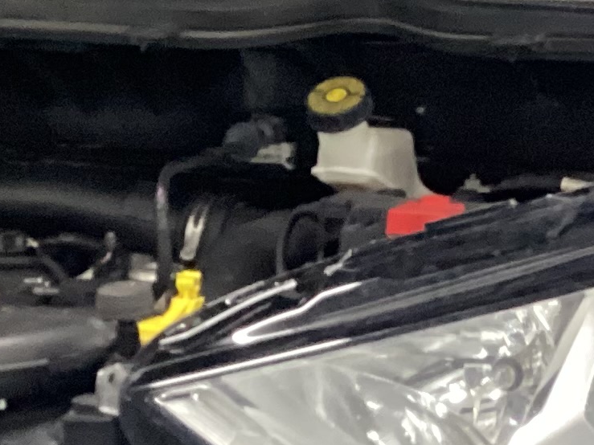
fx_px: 2350
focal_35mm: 137
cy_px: 790
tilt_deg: -23.2
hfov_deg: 14.4
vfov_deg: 10.2
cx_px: 173
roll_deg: -0.3
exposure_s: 1/30
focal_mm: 3.3
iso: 400
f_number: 2.4
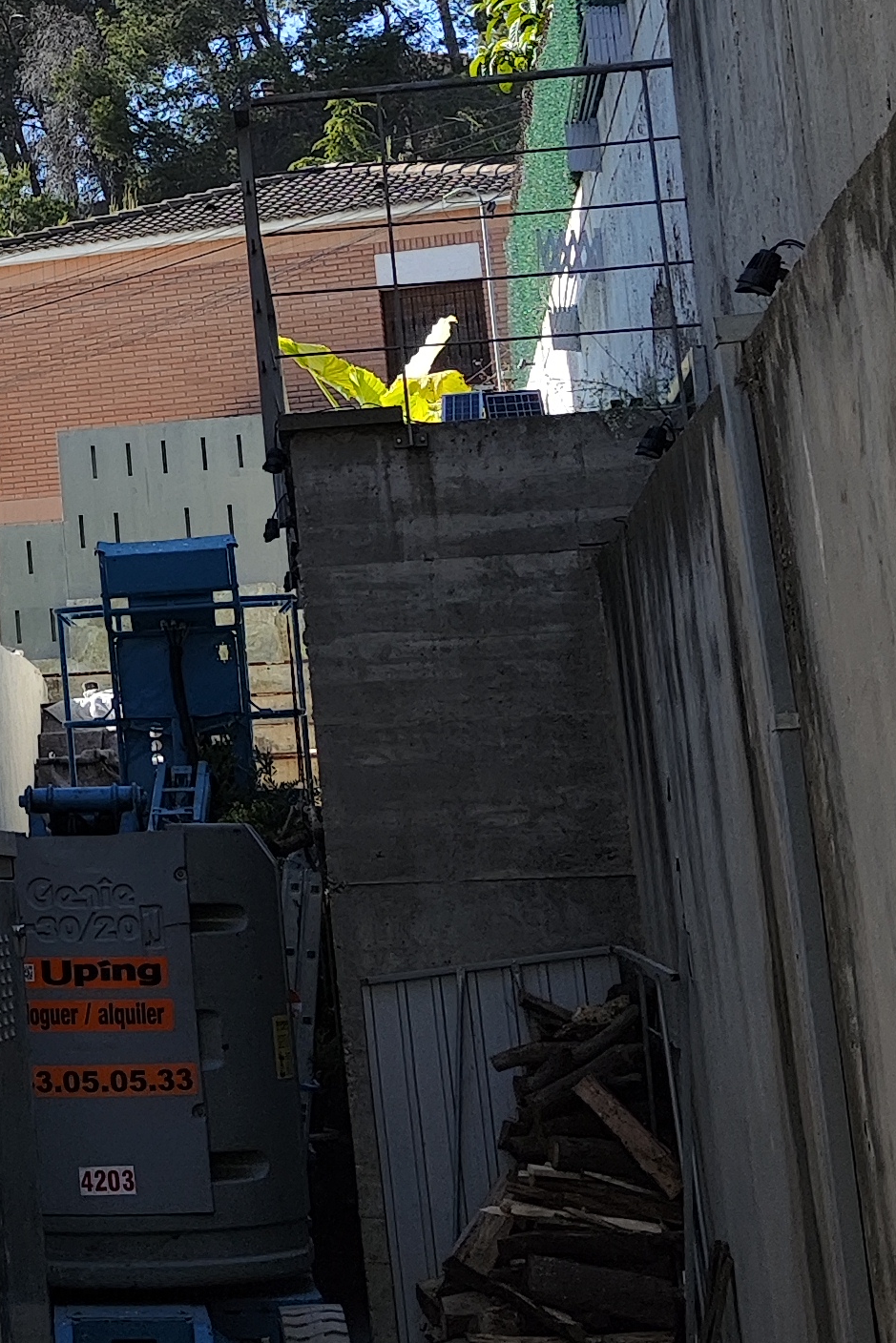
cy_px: 272
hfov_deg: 15.1
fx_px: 3060
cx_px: -536
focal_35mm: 82
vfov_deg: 24.4
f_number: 1.8
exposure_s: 1/753
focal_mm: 4.68
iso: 50
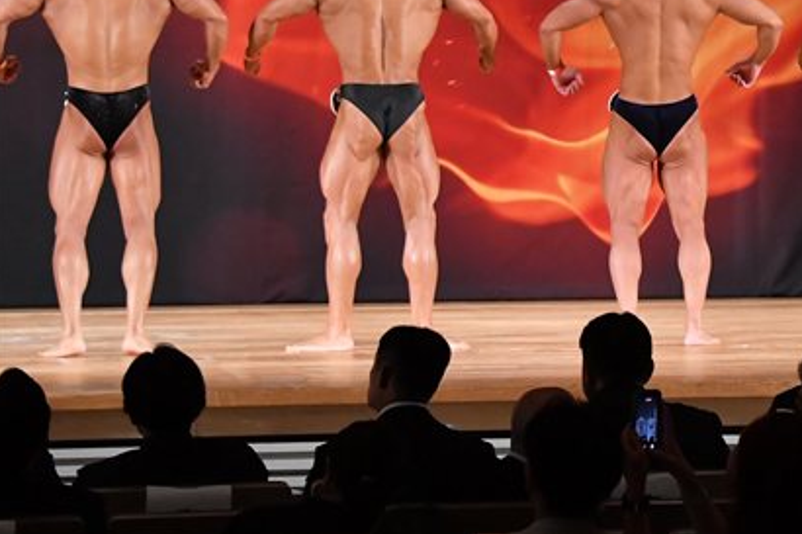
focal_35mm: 240
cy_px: 35
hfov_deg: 8.5
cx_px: 752
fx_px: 5344
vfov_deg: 5.7
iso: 5000
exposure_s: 1/400
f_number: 5.6
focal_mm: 85
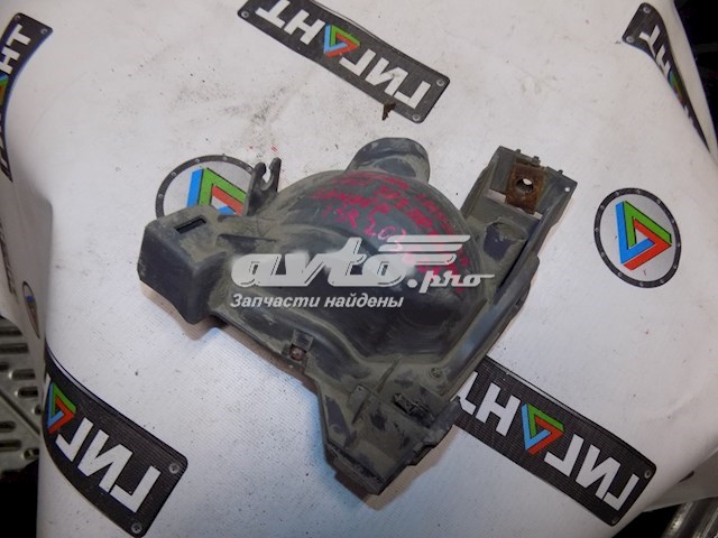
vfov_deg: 58.9
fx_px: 477
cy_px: 269
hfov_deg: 73.9
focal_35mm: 23
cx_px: 359
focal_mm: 4
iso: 180
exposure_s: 1/30
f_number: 3.1
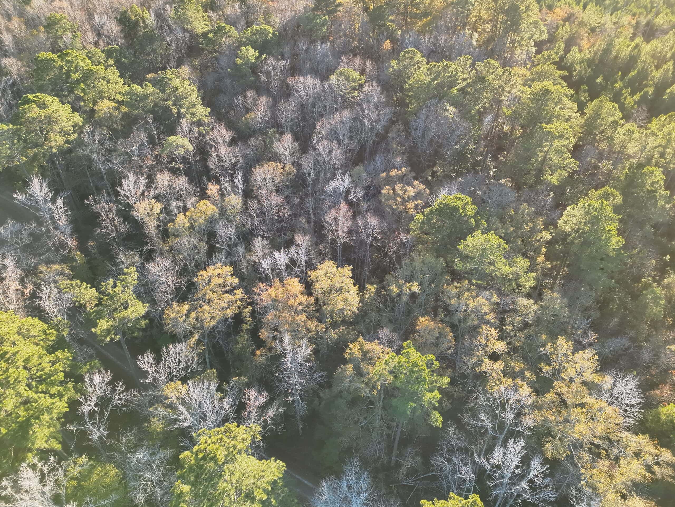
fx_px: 468
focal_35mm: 24
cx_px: 338
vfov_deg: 56.8
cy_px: 254
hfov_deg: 71.6
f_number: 1.7
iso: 150
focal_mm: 6.72
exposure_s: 1/500
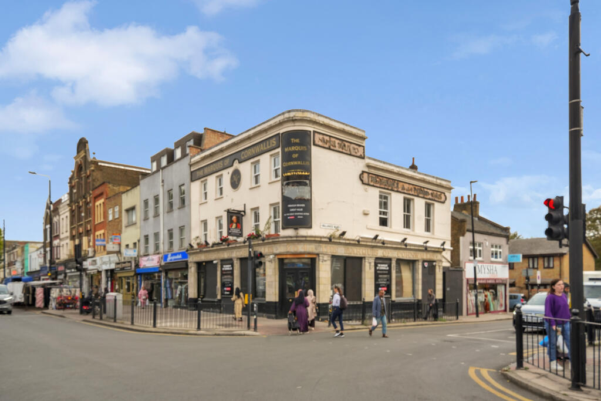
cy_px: 200
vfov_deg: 55.1
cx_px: 300
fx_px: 384
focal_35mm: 23
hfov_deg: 76.1
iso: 640
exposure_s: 1/350
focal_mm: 23
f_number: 8
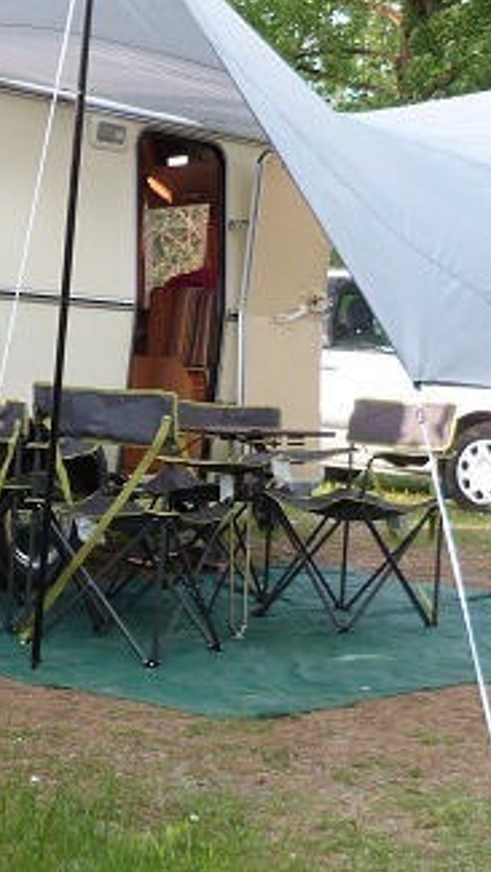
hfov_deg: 17.5
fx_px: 1550
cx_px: -11
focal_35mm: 67
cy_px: 499
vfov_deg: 31.4
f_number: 2.8
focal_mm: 4.5
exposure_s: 1/60
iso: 160
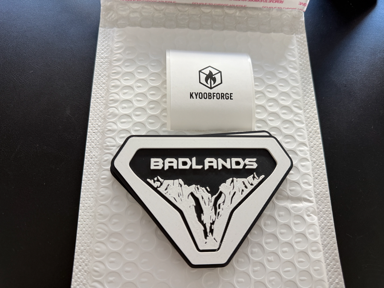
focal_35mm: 24
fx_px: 266
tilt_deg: -72.0
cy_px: 144
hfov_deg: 71.6
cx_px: 192
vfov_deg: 56.8
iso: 200
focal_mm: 6.76
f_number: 1.78
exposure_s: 1/121
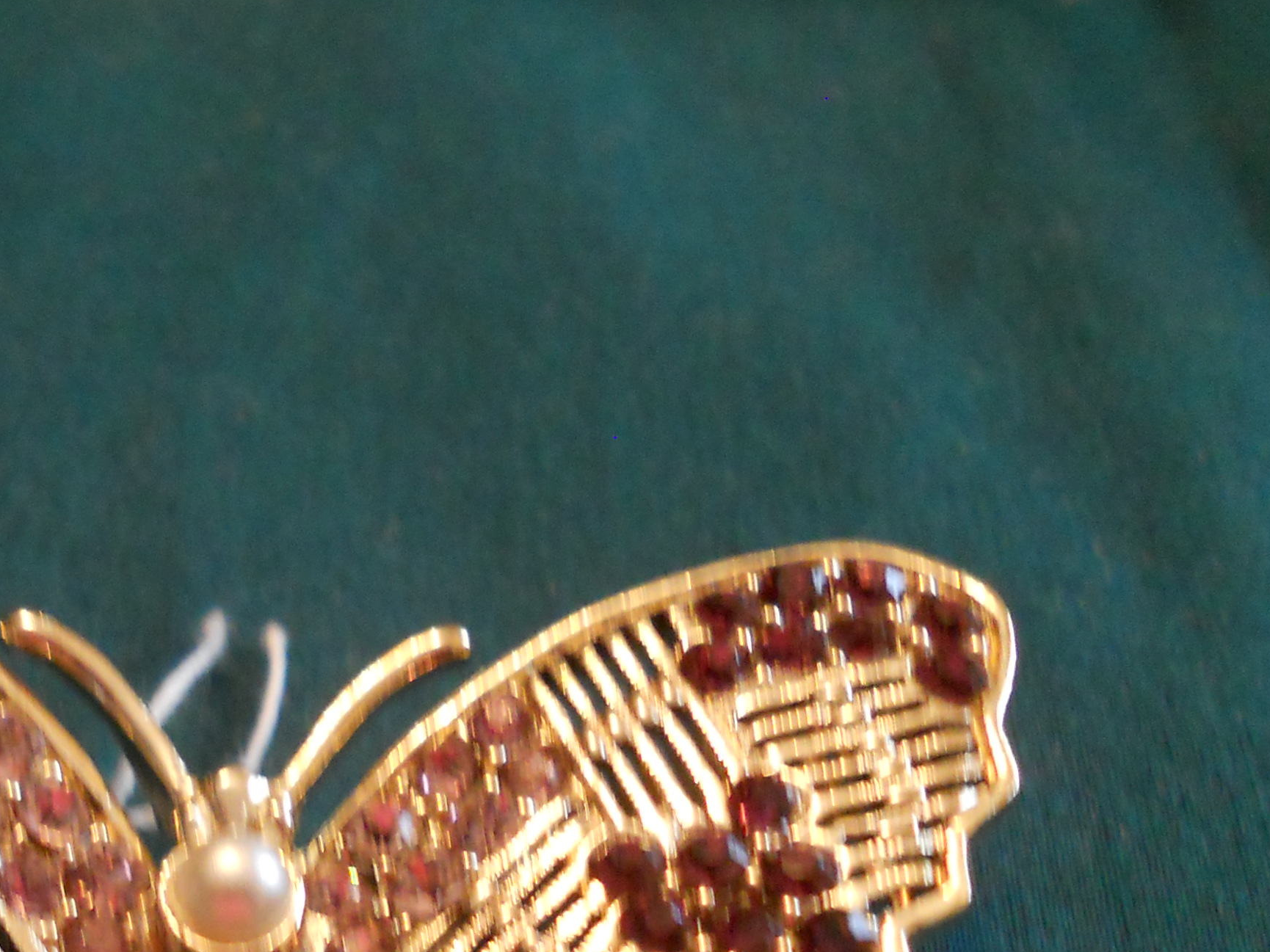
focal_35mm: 74
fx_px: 2715
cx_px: 222
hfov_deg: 25.8
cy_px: 862
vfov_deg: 19.5
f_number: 3.5
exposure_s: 1/30
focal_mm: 5.8
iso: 320
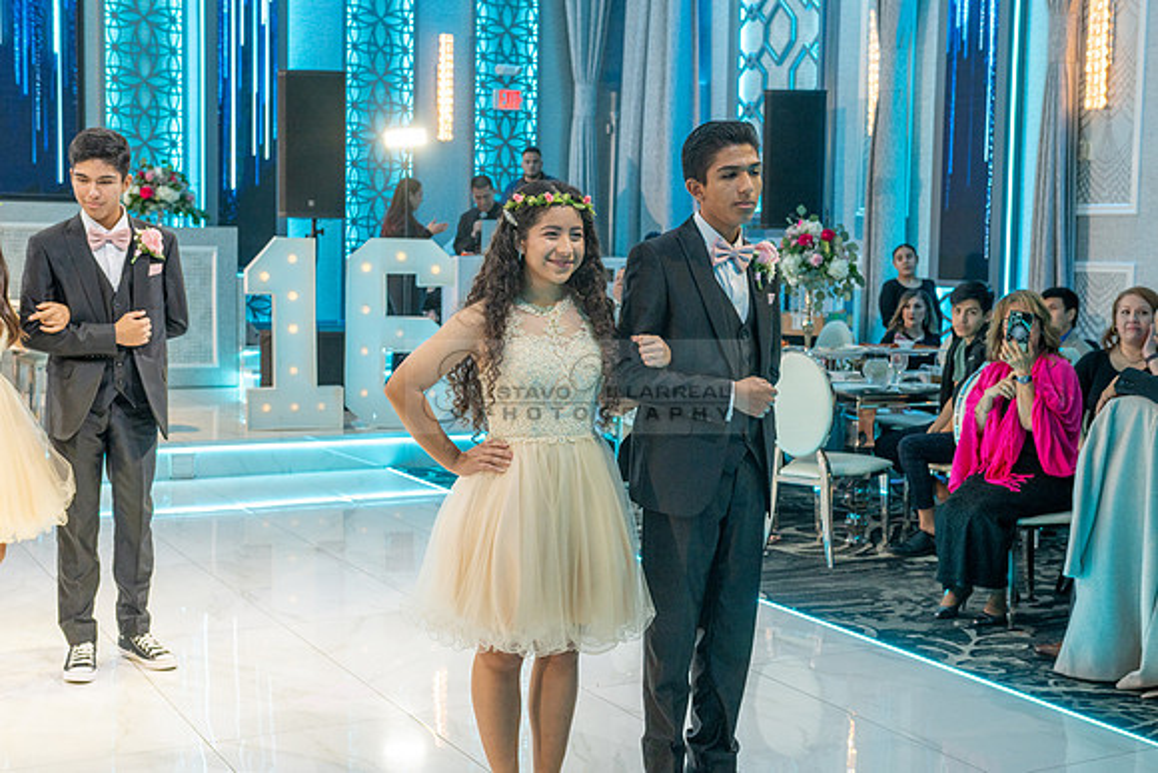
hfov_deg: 41.1
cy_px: 386
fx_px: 1544
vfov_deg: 28.1
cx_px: 579
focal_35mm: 48
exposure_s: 1/125
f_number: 5
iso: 1000
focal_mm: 48
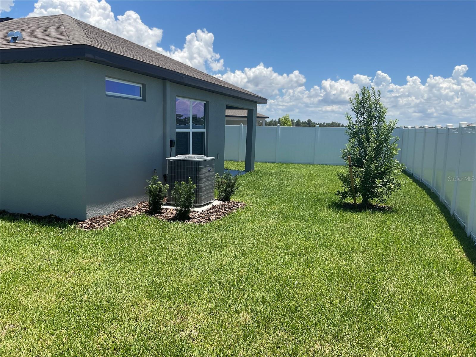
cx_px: 238
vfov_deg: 48.2
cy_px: 178
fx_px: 399
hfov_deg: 61.7
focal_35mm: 29
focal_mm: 3
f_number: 1.8
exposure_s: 1/1848
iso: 16
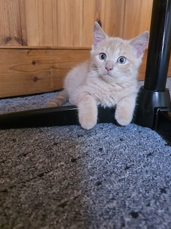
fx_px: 171
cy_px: 101
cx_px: 92
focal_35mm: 26
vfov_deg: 67.1
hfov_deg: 53.0
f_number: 1.7
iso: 2000
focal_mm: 6.3
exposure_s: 1/101
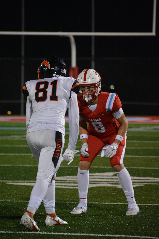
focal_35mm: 330
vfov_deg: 6.2
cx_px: 80
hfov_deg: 4.2
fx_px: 2186
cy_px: 120
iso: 1600
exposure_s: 1/100
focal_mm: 220
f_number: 5.6
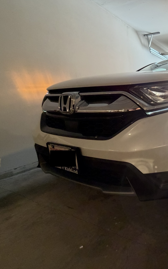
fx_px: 147
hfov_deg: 46.0
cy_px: 135
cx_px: 181
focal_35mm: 20
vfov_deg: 85.1
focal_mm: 2.22
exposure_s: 1/50
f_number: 2.2
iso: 320
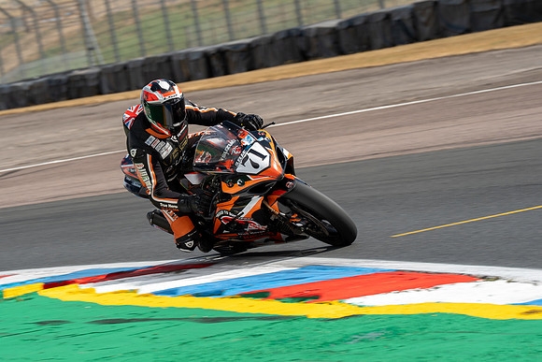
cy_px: 180
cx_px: 208
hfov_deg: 8.2
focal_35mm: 252
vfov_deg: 5.5
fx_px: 3798
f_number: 10
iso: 125
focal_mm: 200
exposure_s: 1/320
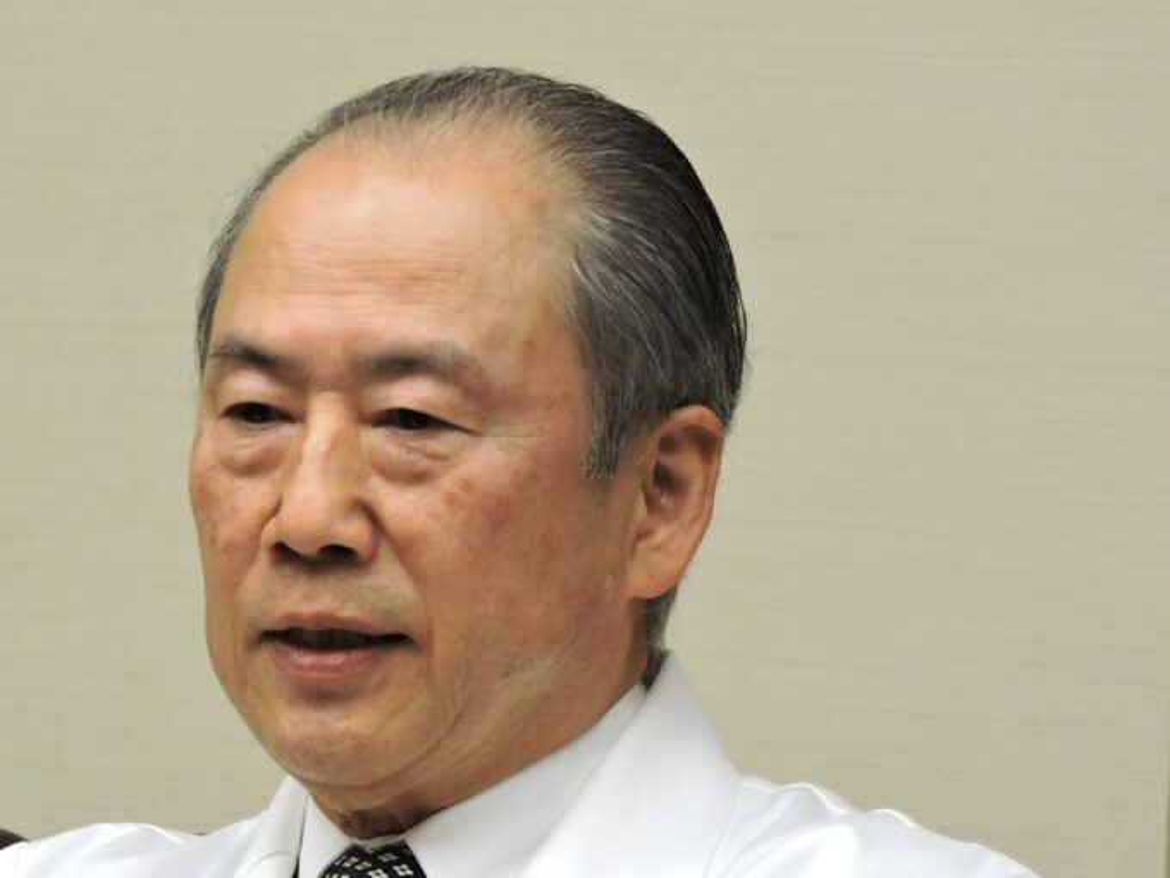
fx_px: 8653
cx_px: 317
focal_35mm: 256
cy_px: 575
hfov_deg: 7.7
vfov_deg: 5.8
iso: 400
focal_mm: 30.5
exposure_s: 1/60
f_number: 5.2
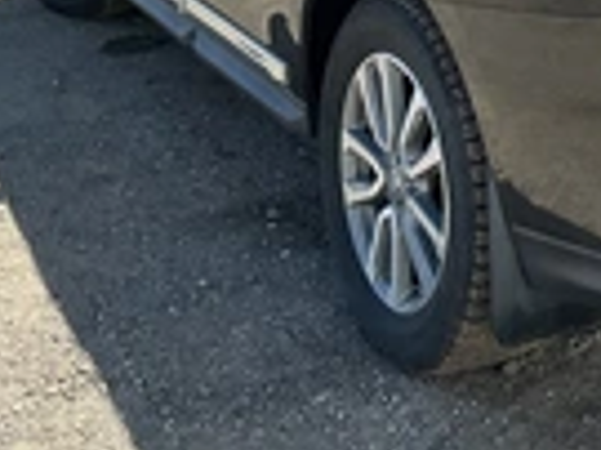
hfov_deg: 21.8
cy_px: -120
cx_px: 726
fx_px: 1440
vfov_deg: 16.8
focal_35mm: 83
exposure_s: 1/739
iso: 25
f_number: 1.8
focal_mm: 3
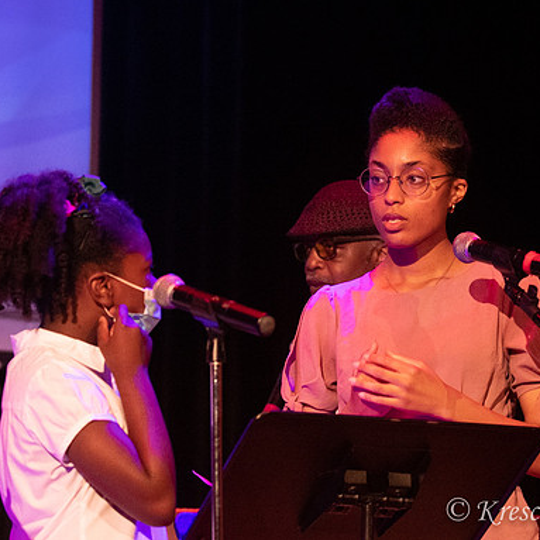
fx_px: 2965
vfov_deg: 10.4
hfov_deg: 10.4
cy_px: 273
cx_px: 343
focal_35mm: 168
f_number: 2.8
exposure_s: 1/160
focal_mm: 75
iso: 3200
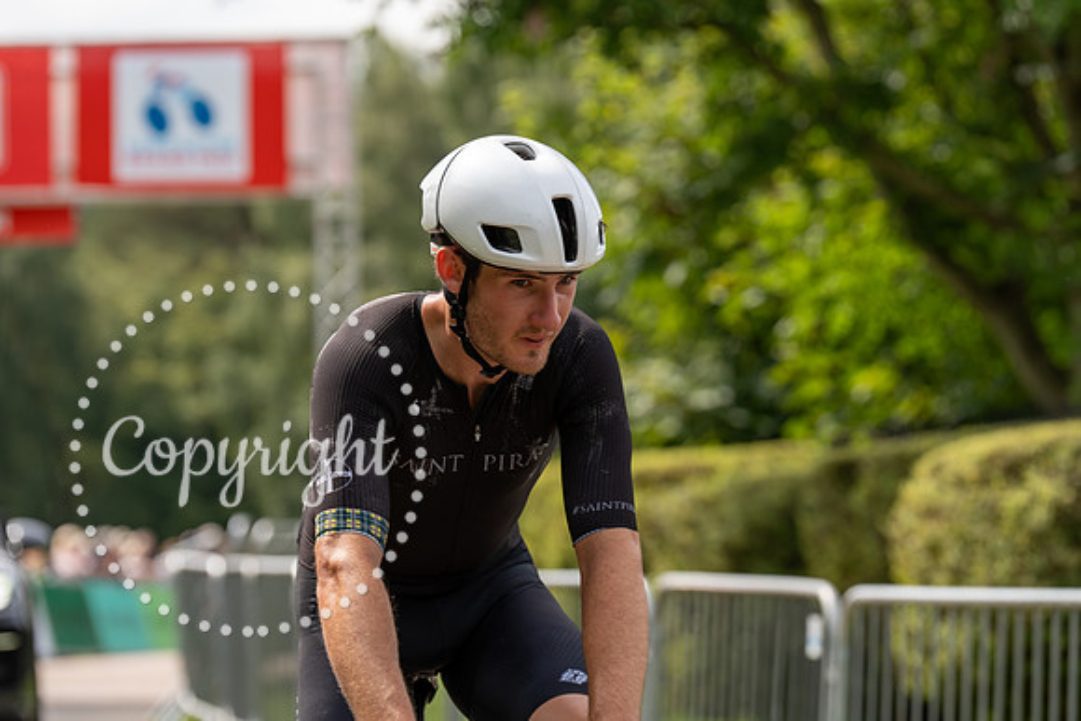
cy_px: 360
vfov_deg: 8.9
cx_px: 540
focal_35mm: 154
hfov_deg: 13.3
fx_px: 4625
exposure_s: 1/800
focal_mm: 154
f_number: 4.5
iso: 200
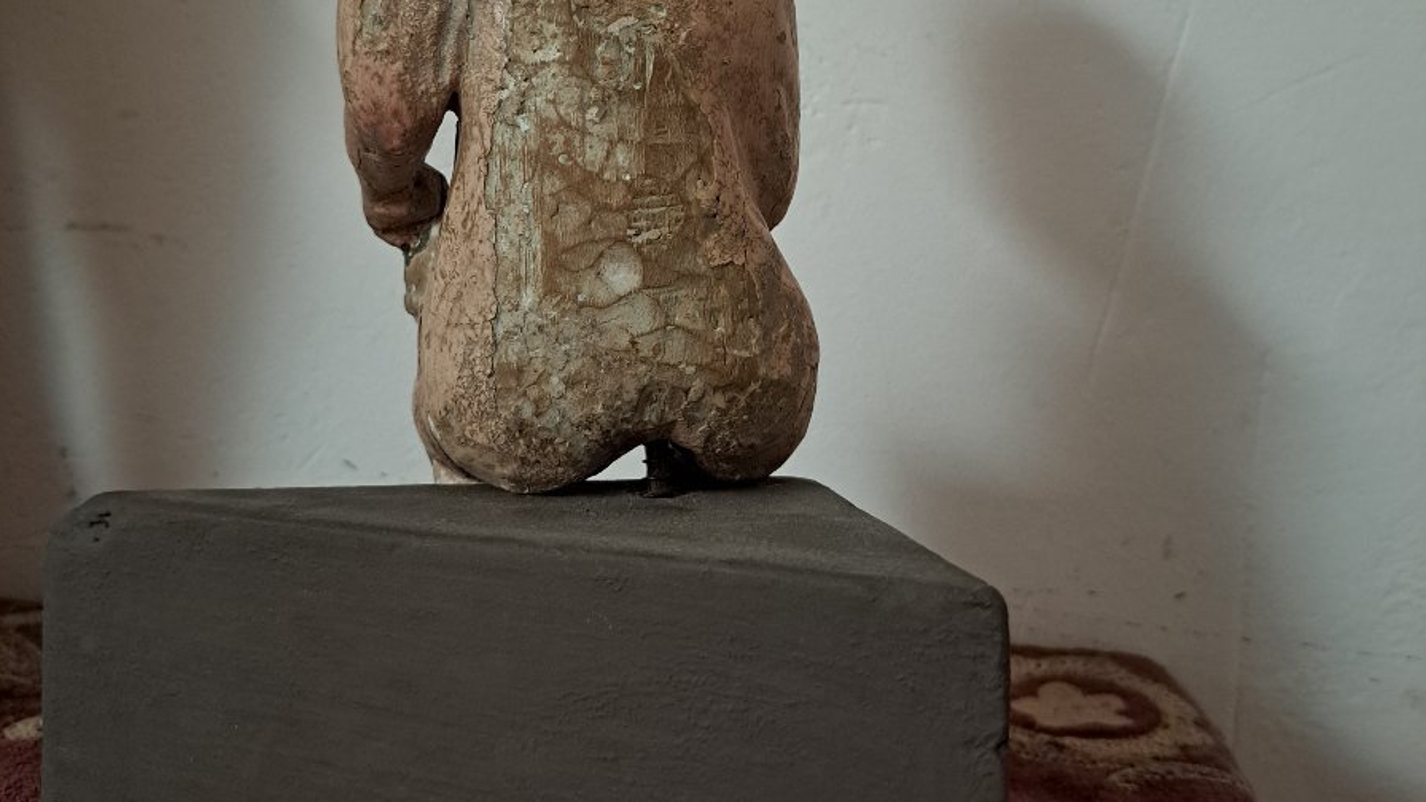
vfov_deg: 33.1
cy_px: 204
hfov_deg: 56.6
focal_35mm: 35
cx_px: 713
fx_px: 1323
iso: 400
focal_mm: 5.23
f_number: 1.8
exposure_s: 1/25
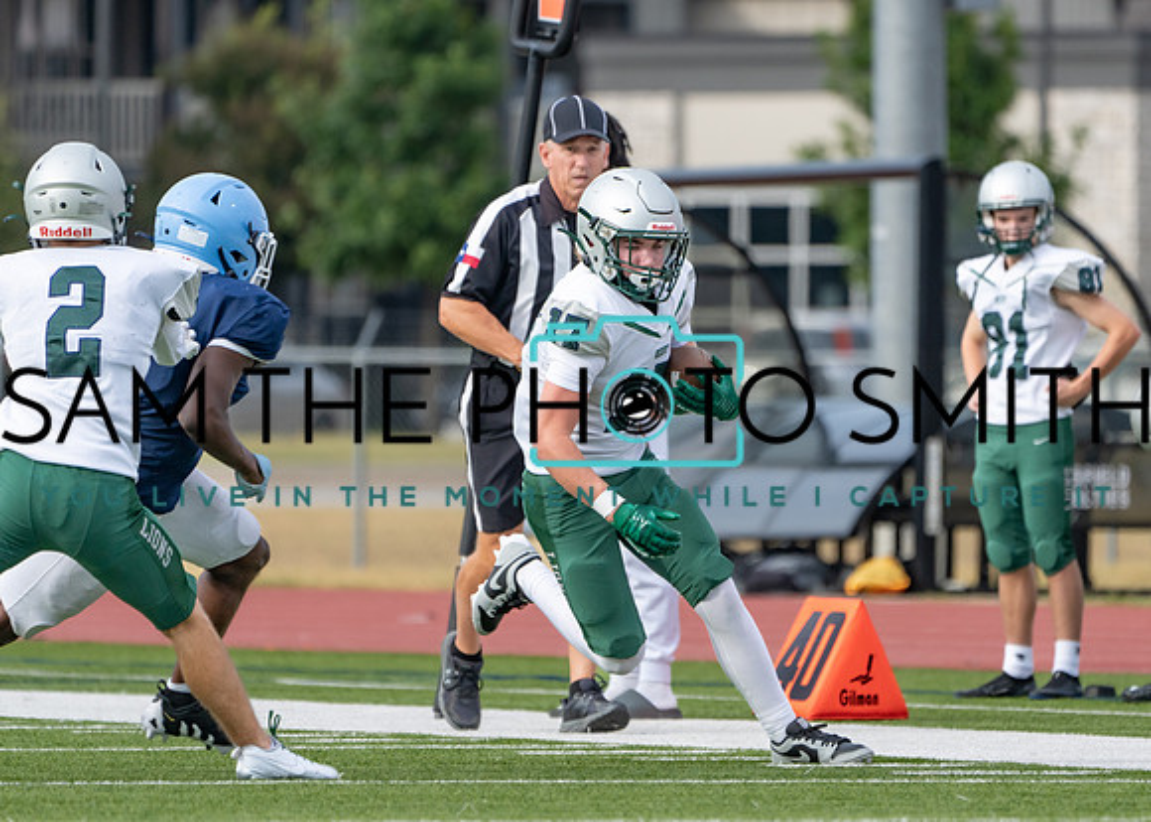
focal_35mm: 549
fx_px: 17946
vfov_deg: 2.6
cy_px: 442
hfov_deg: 3.7
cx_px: 697
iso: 320
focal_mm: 400
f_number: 5.6
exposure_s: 1/1250
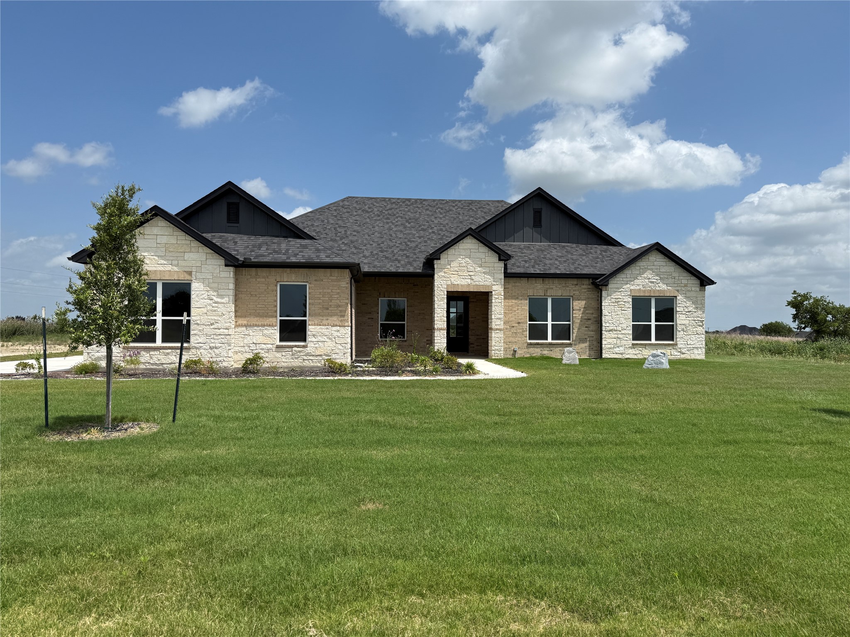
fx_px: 589
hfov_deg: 71.6
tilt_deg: -2.5
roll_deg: -0.6
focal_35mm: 24
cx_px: 425
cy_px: 318
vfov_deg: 56.8
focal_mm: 6.76
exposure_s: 1/7353
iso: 80
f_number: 1.78
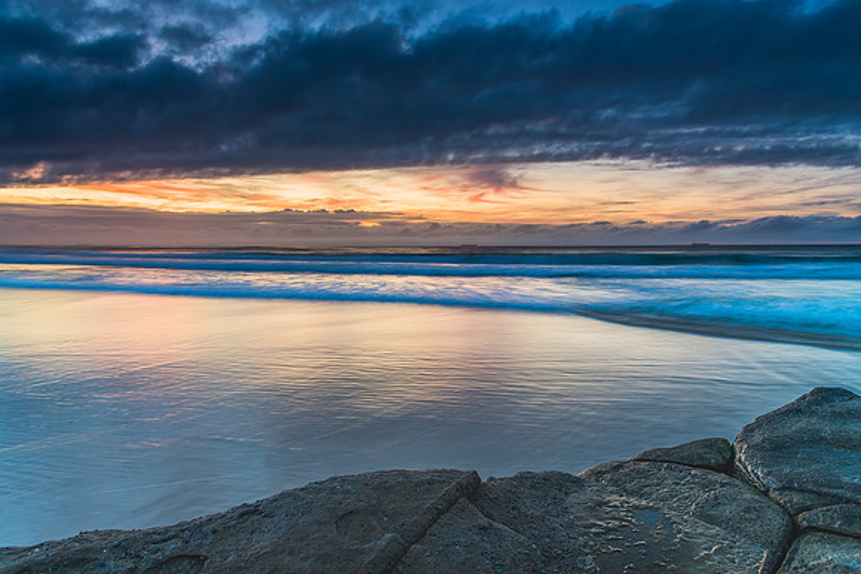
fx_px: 591
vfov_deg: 51.8
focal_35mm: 25
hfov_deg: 72.1
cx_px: 430
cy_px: 287
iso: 100
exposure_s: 2.5
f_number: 8
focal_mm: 24
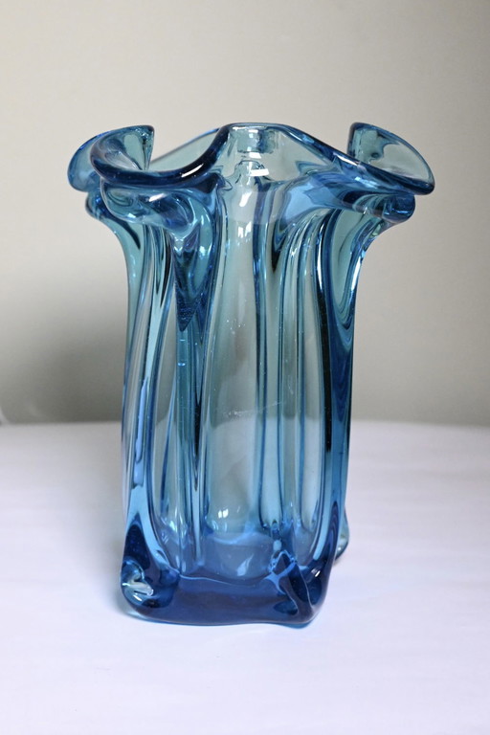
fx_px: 939
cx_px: 245
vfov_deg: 42.7
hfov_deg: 29.2
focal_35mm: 46
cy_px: 368
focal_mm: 46
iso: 12800
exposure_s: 1/1250
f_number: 6.3
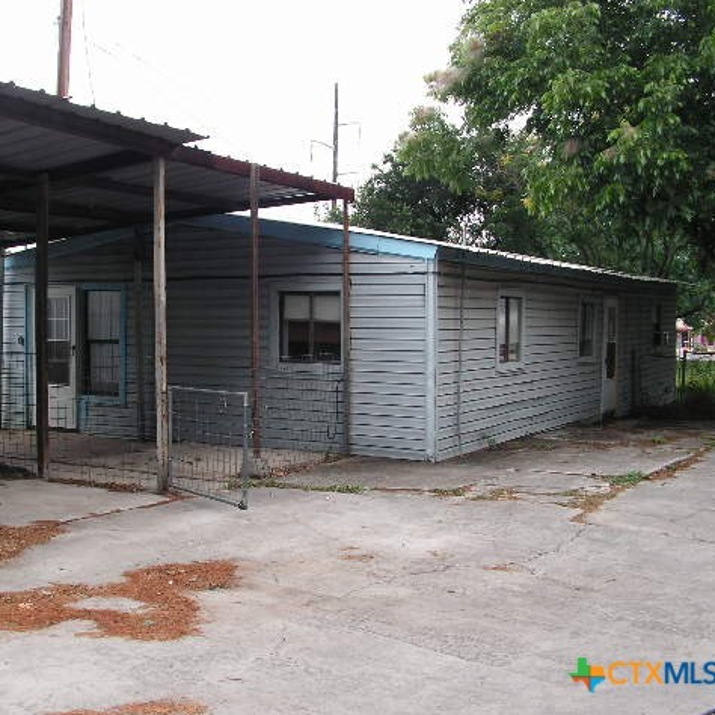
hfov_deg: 38.9
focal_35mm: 43
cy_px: 356
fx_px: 1005
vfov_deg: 39.2
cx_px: 265
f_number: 4.8
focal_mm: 6
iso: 50
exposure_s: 1/50
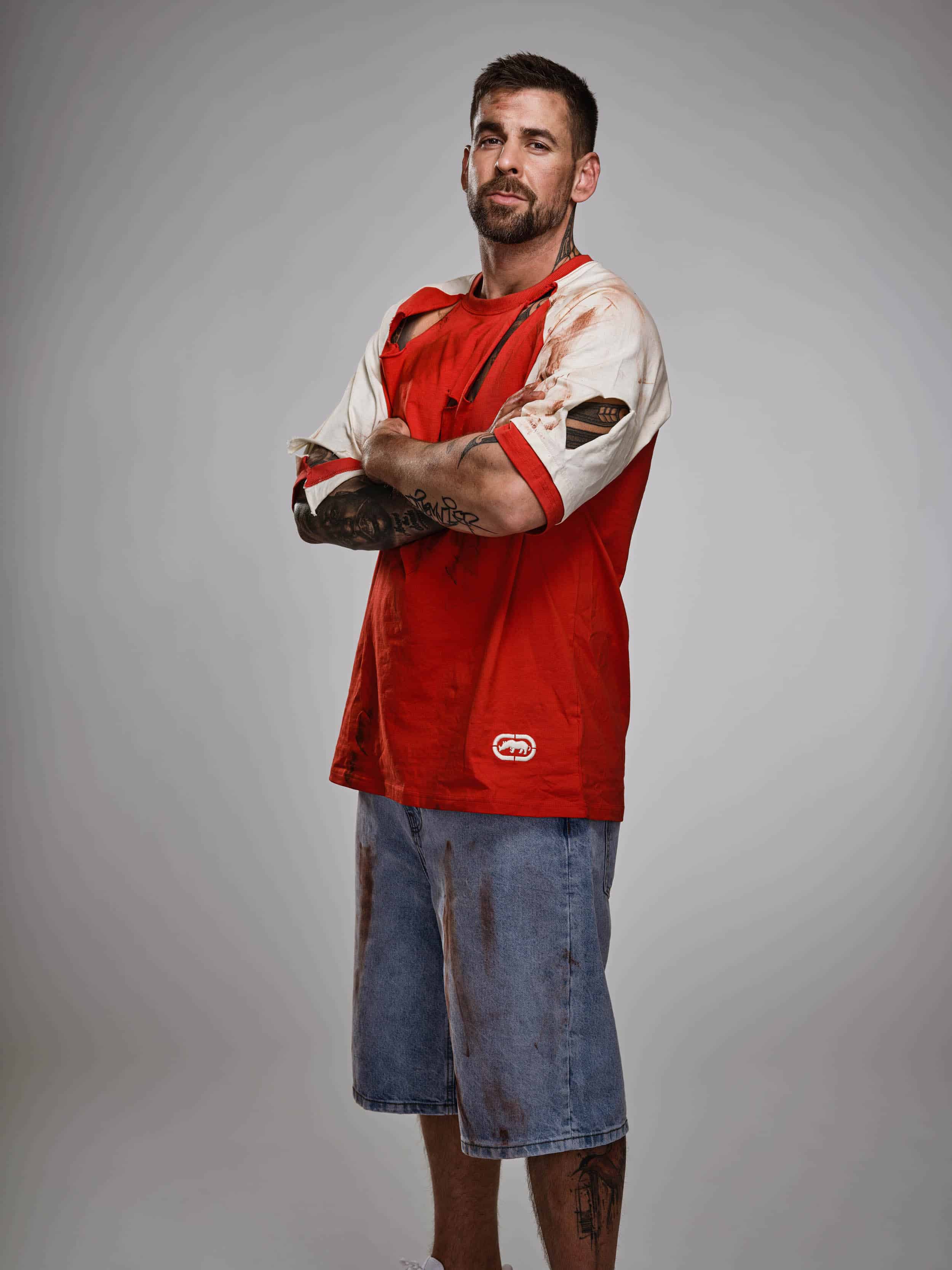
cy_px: 635
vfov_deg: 30.7
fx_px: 2310
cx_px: 476
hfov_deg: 23.3
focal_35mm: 63
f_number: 8
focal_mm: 80
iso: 80
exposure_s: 1/125
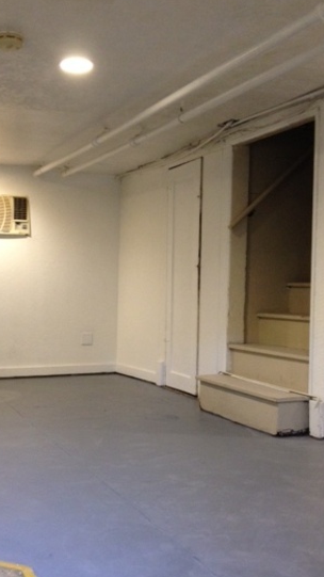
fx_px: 718
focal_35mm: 47
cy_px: 333
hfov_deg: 25.3
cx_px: 116
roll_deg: +1.5
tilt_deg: -6.8
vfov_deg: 43.6
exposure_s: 1/20
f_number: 2.4
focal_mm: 4.28
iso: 200
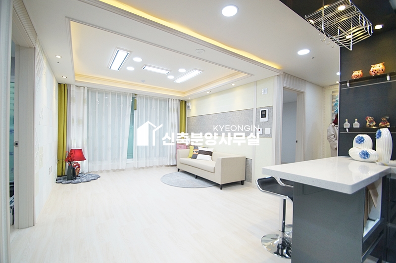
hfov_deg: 100.4
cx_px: 198
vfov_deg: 77.2
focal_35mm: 15
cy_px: 132
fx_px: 165
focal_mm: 10
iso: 800
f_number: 3.5
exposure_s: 1/200
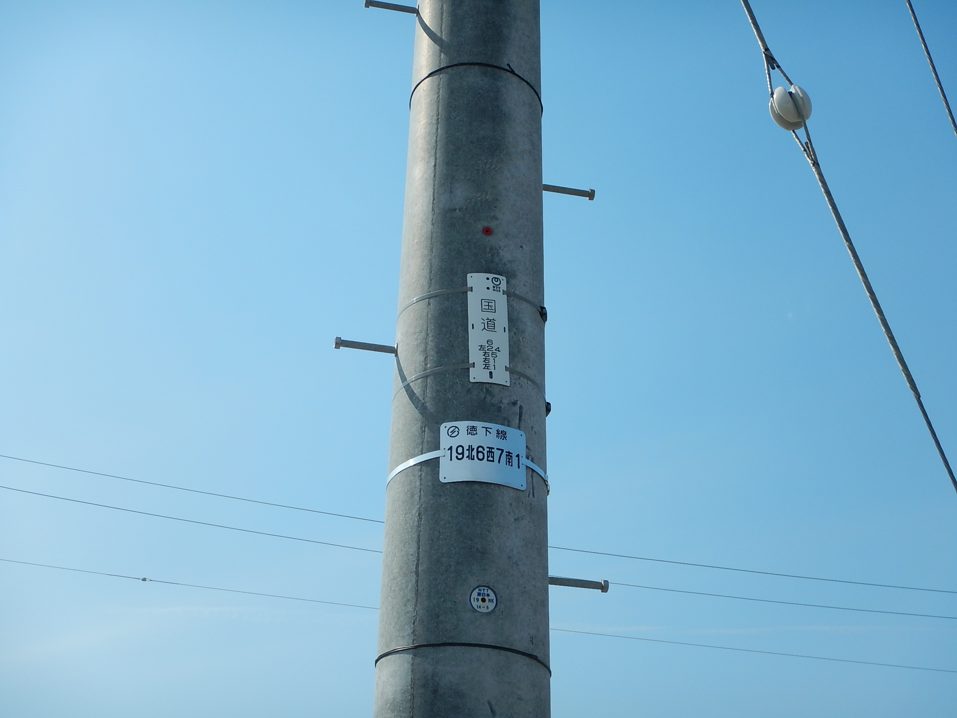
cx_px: 478
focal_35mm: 48
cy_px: 359
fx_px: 1327
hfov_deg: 39.7
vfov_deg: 30.3
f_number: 4.3
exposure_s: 1/1250
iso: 125
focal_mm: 8.5
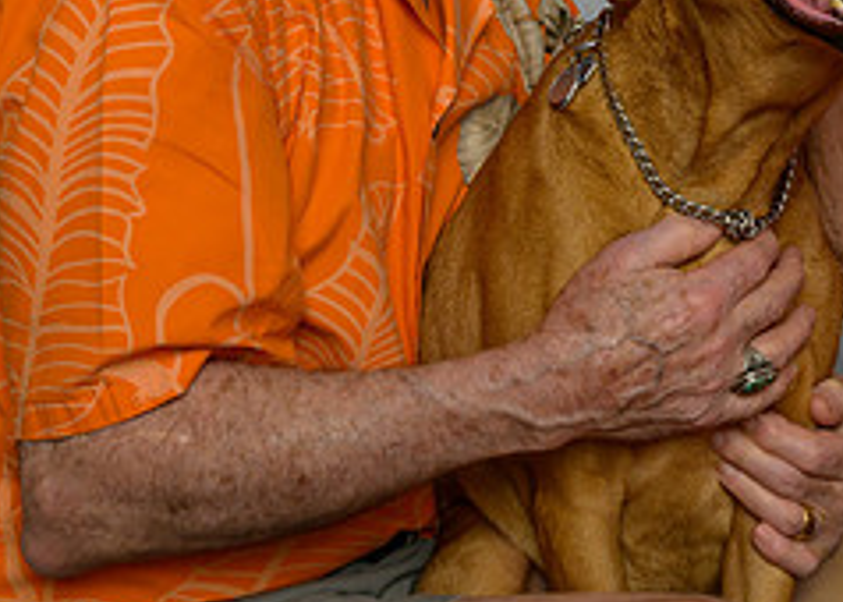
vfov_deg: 17.1
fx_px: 1963
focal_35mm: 82
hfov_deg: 22.8
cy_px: 9
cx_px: 924
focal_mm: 28
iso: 400
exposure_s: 1/160
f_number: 10
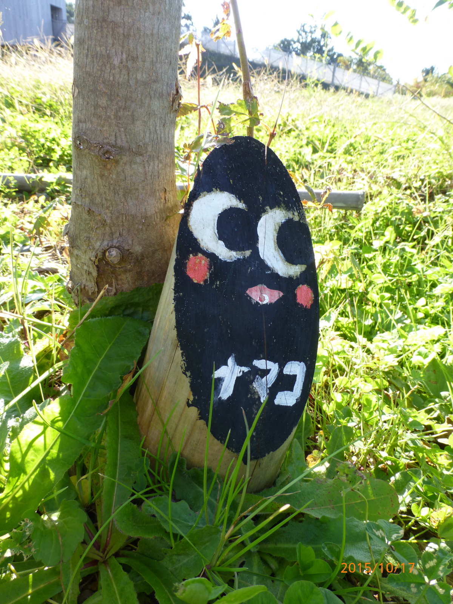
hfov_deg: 56.8
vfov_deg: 71.6
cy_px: 302
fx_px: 419
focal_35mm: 24
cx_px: 226
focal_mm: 4.3
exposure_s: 1/100
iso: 100
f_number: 4
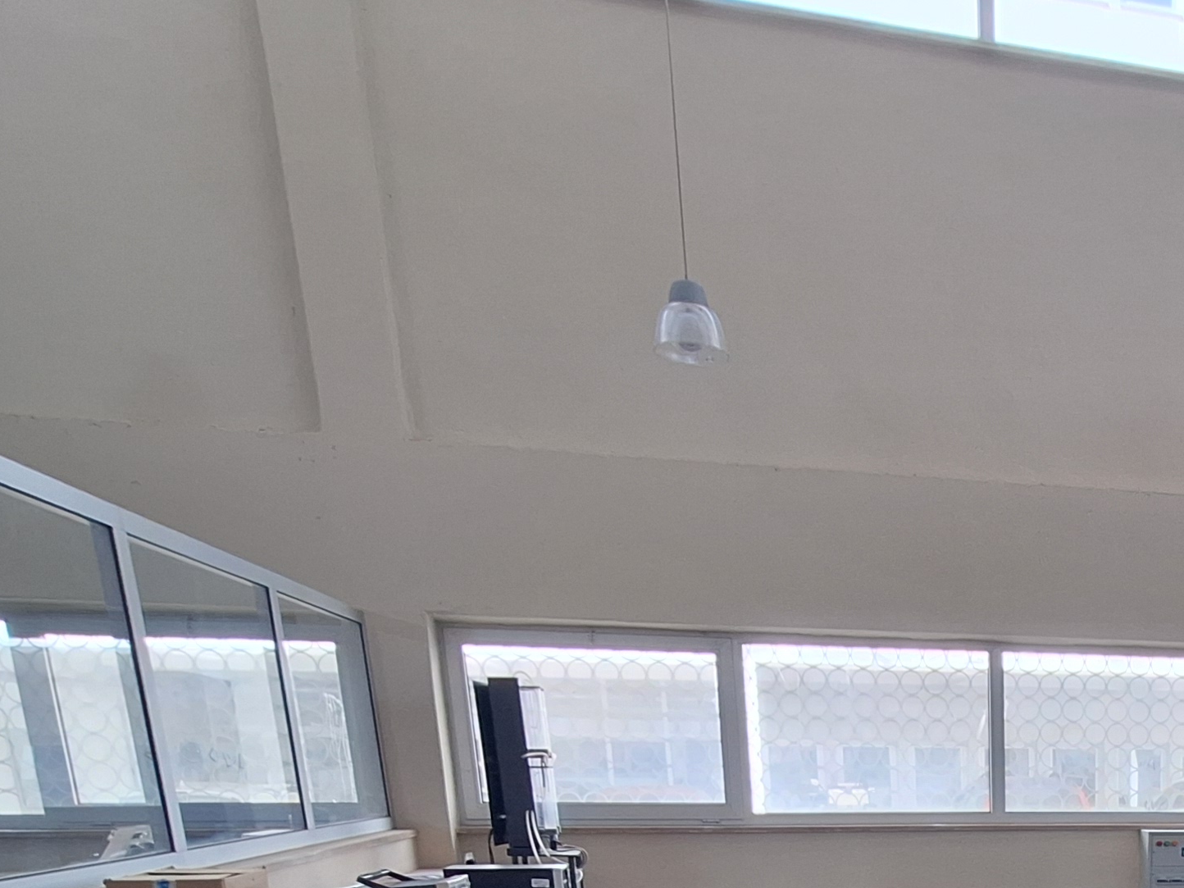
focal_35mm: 36
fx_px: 1231
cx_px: 1146
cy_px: 1150
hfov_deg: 44.7
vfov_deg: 31.0
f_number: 2.2
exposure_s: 1/100
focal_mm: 1.74
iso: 50
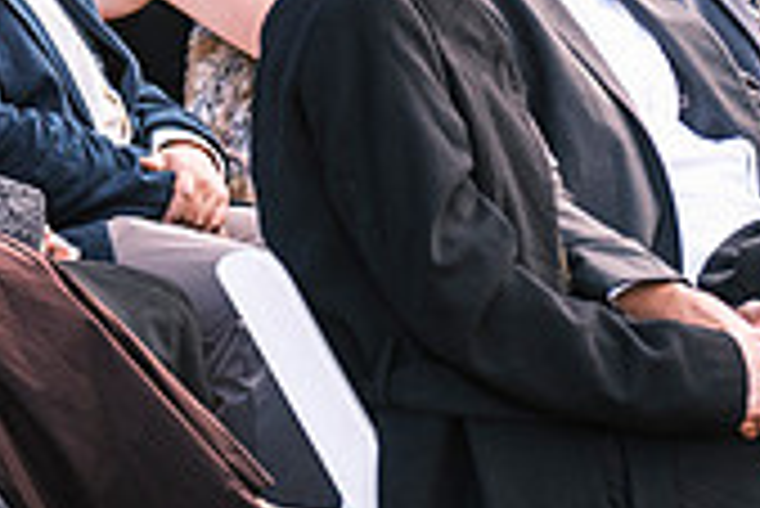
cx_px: 1192
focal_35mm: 384
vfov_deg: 3.6
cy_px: -339
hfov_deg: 5.3
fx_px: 8113
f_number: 3.2
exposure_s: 1/600
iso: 400
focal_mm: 74.4
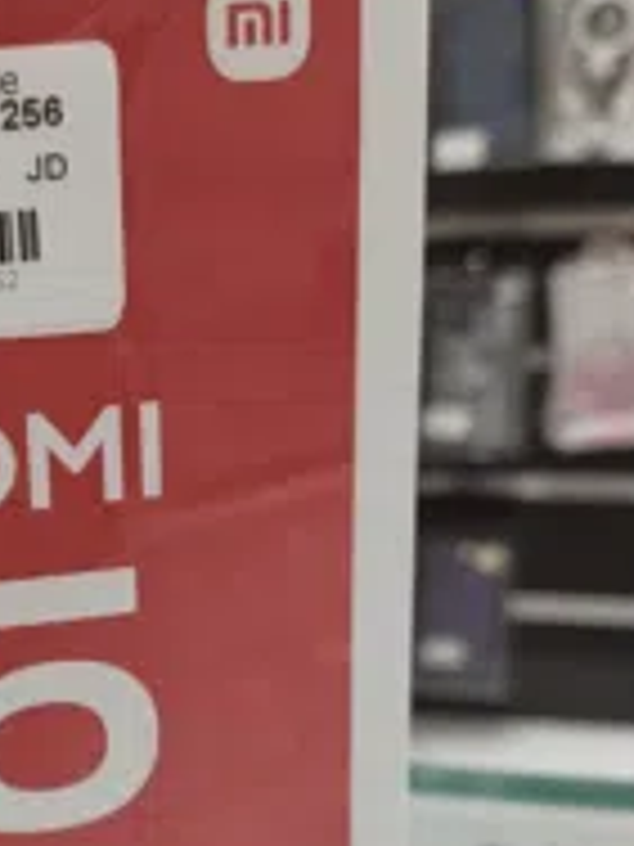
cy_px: 590
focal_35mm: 49
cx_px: -9
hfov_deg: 27.8
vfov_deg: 38.3
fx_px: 1197
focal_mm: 4.71
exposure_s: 1/100
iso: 101
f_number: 1.79
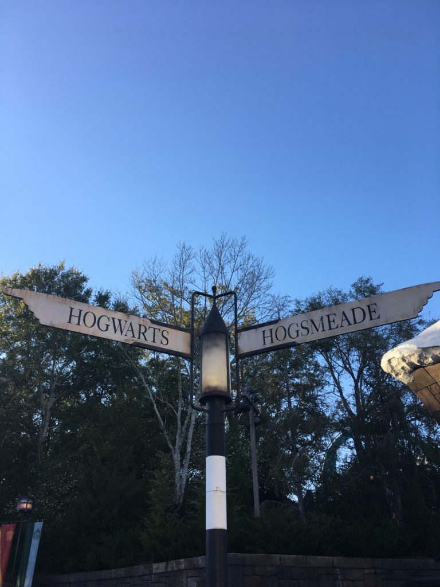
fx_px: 491
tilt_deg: +32.0
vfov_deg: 61.7
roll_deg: -0.5
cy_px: 294
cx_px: 220
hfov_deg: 48.2
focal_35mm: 29
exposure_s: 1/359
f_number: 2.2
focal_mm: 4.15
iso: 25
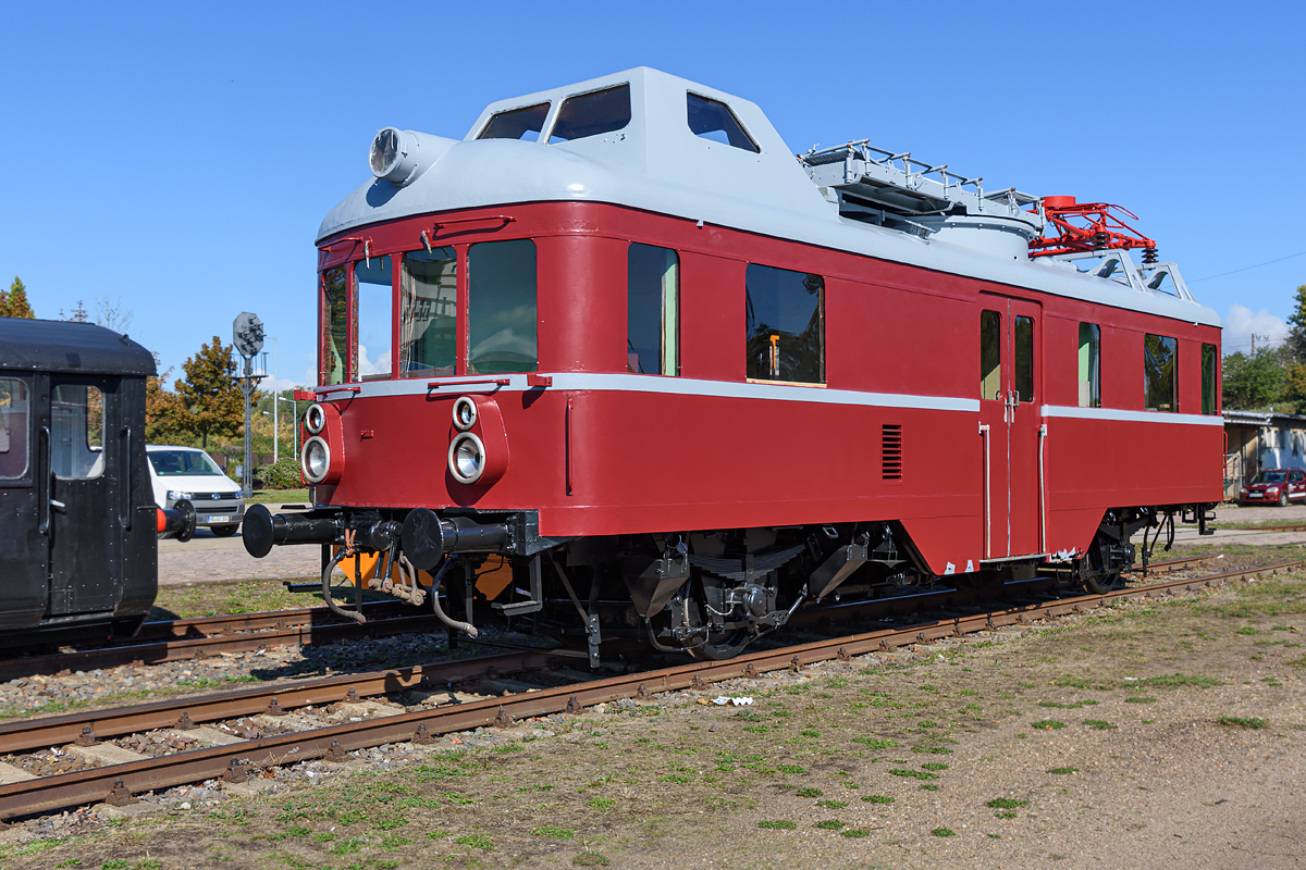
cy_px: 435
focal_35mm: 33
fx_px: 1197
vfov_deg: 40.0
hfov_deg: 57.2
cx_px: 653
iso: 100
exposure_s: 1/500
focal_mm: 22
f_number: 6.3
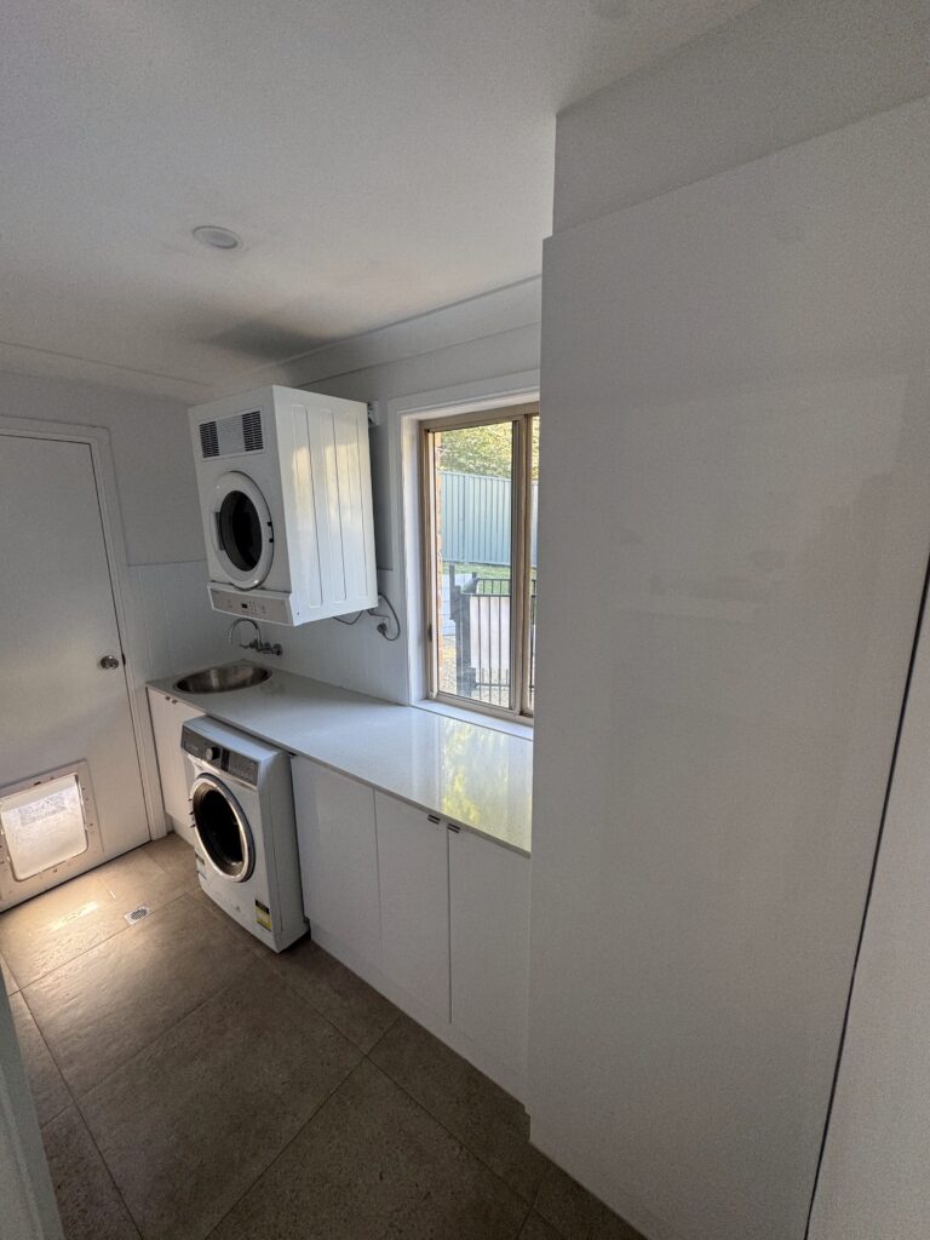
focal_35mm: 14
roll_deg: +0.5
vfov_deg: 102.1
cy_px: 620
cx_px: 465
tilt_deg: -11.3
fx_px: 502
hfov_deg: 85.7
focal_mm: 2.22
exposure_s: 1/99
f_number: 2.2
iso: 100
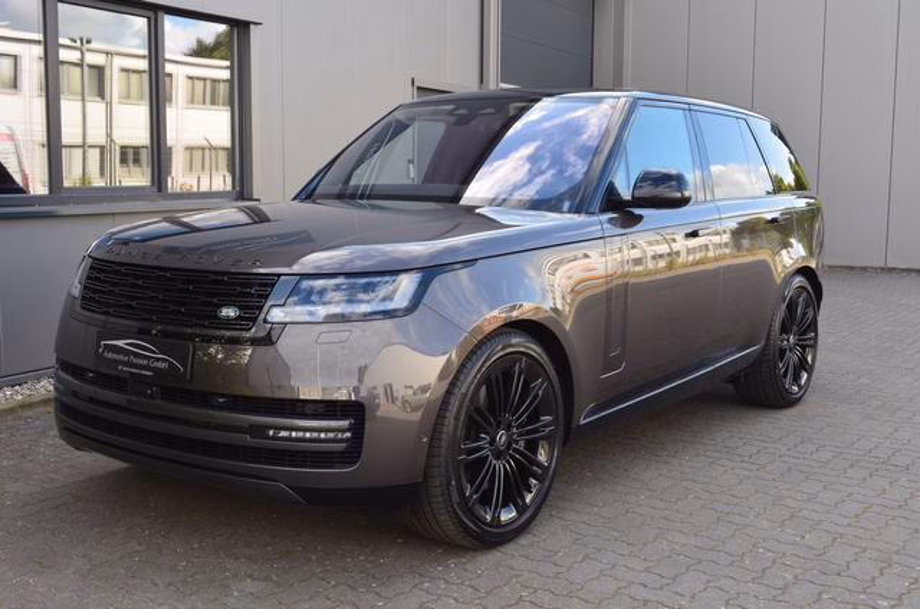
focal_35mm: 42
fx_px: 1071
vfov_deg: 31.8
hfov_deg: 46.5
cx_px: 460
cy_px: 304
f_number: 10
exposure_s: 1/60
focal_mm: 28
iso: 400
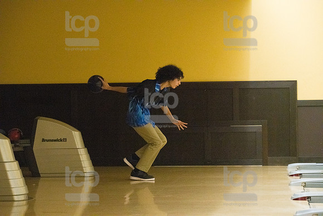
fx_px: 1041
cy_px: 108
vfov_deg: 11.8
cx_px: 162
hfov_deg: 17.6
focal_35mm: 116
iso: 10000
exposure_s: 1/1000
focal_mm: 116
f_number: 4.5
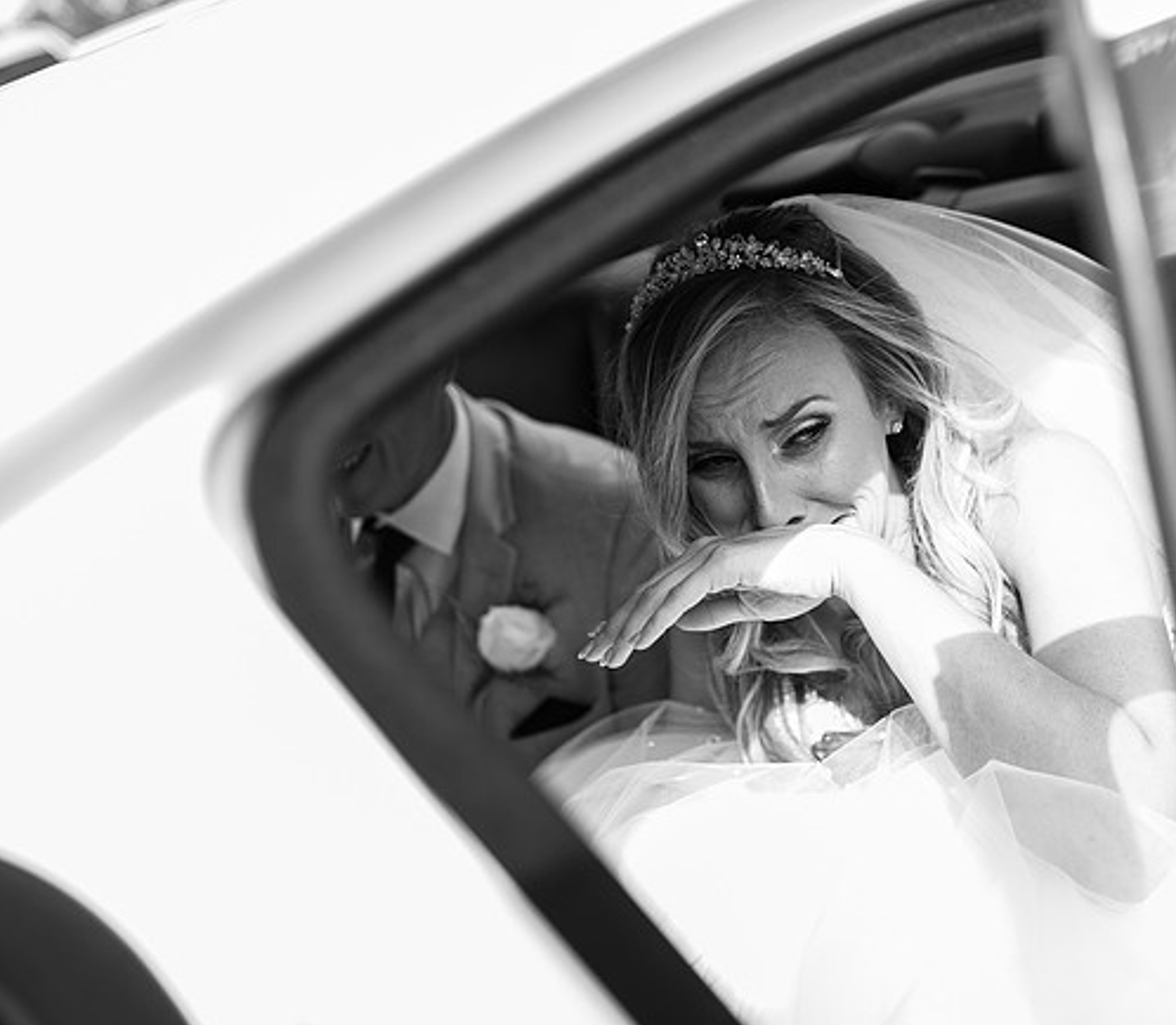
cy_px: 522
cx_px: 755
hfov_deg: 41.2
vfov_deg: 36.6
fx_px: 1550
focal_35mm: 43
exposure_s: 1/250
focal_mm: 35
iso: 100
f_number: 2.8
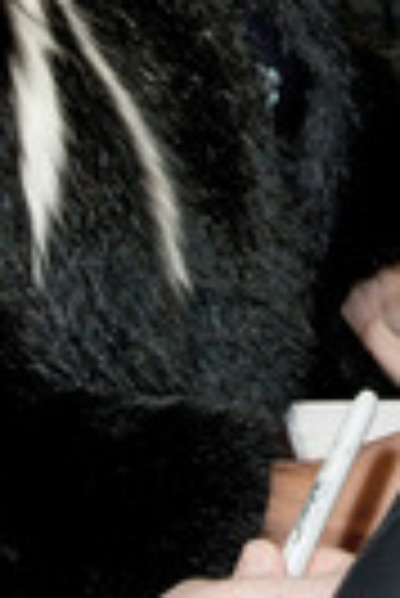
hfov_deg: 16.3
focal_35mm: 84
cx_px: 249
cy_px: 31
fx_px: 1396
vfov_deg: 23.4
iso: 800
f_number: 6.3
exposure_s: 1/40
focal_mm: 28
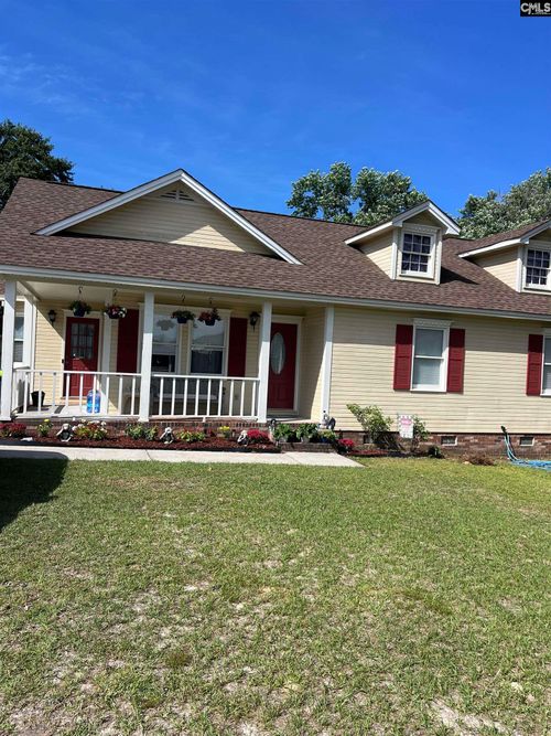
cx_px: 276
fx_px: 552
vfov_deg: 67.3
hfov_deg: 53.0
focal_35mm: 26
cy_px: 368
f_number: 1.5
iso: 50
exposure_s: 1/4115
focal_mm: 5.7
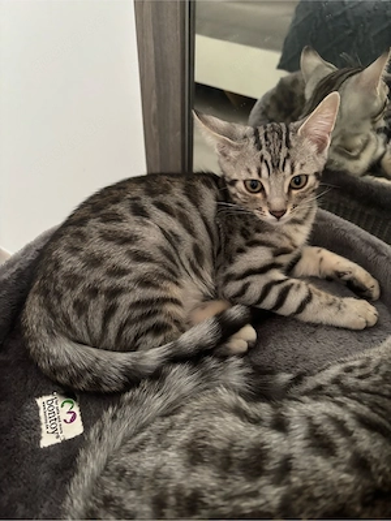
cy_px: 260
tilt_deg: -42.6
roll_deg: -1.6
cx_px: 196
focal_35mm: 26
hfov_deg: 53.1
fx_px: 392
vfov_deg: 67.3
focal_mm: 5.96
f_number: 1.6
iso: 640
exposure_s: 1/30
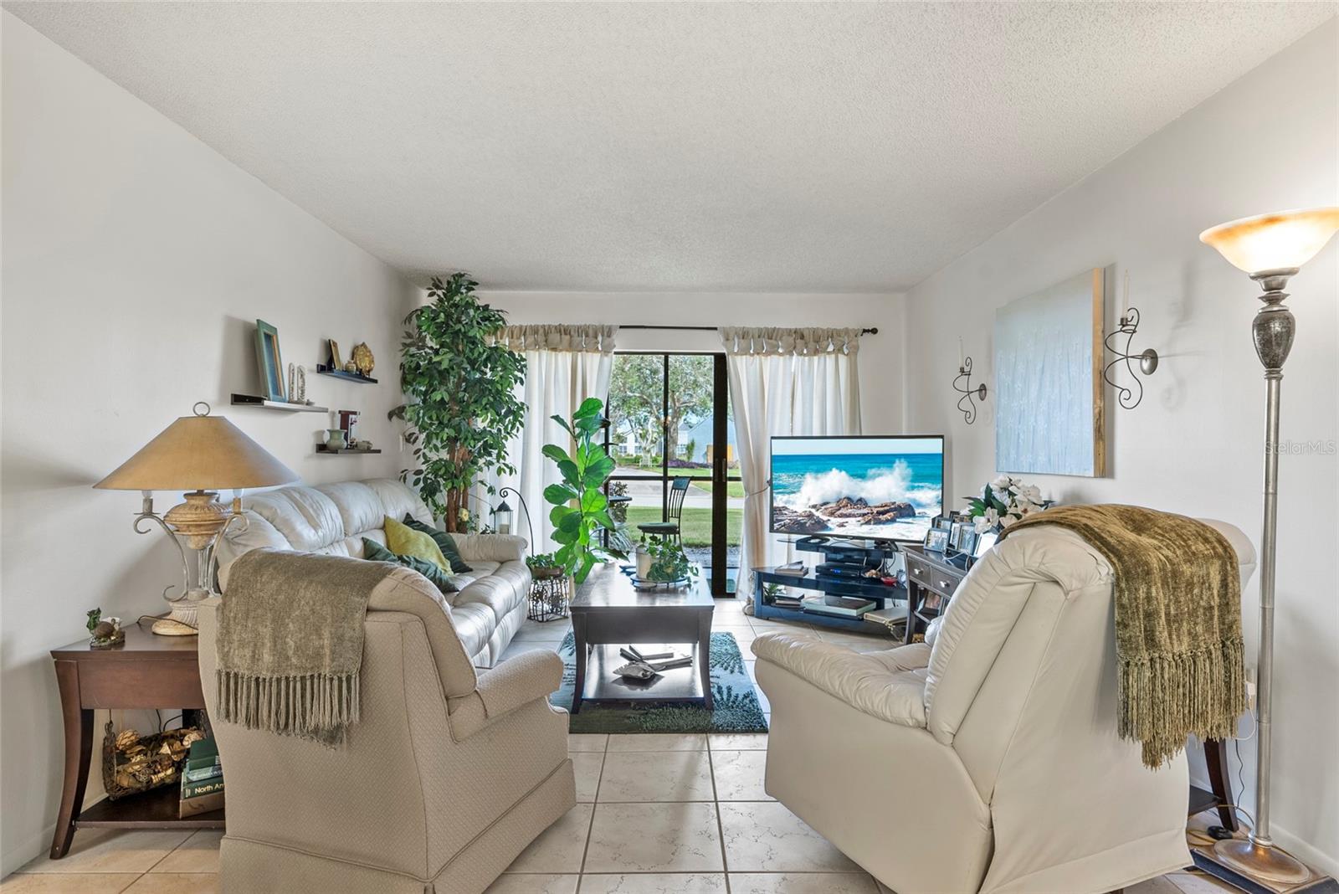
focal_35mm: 19
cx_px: 670
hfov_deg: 86.9
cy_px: 447
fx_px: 707
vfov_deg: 64.6
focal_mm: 19
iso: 400
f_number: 8
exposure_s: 1/1.67
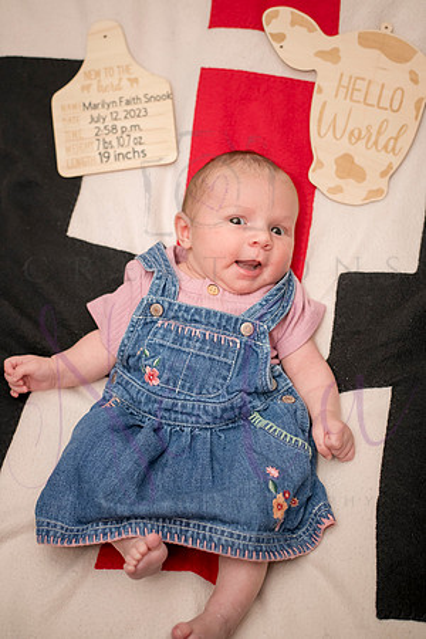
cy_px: 320
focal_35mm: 50
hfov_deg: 27.0
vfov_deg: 39.6
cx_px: 213
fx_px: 887
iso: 800
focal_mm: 50
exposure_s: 1/250
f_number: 4
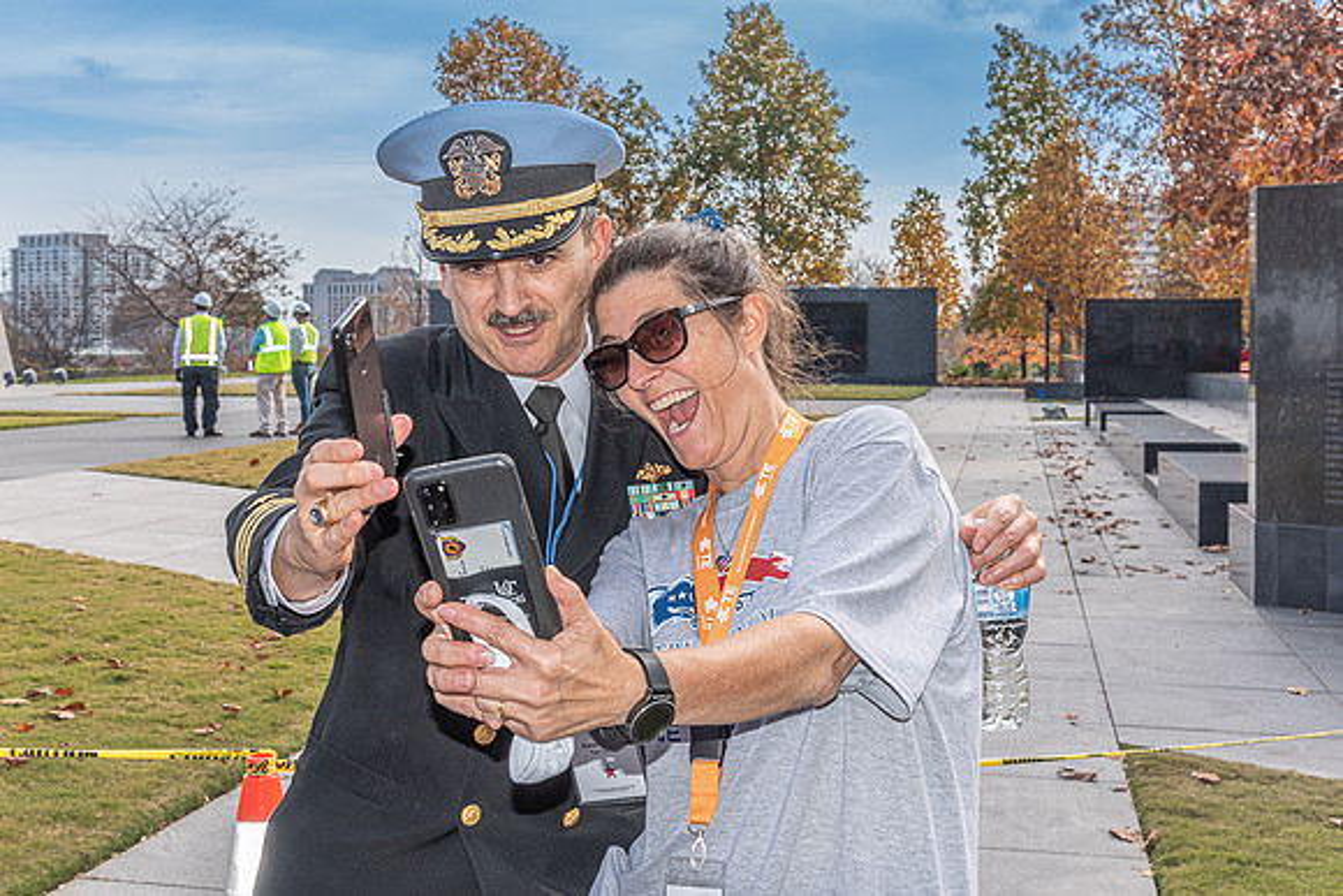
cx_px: 627
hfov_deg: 41.4
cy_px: 366
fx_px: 1775
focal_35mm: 48
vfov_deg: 28.3
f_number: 11
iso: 500
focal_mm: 40
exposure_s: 1/250
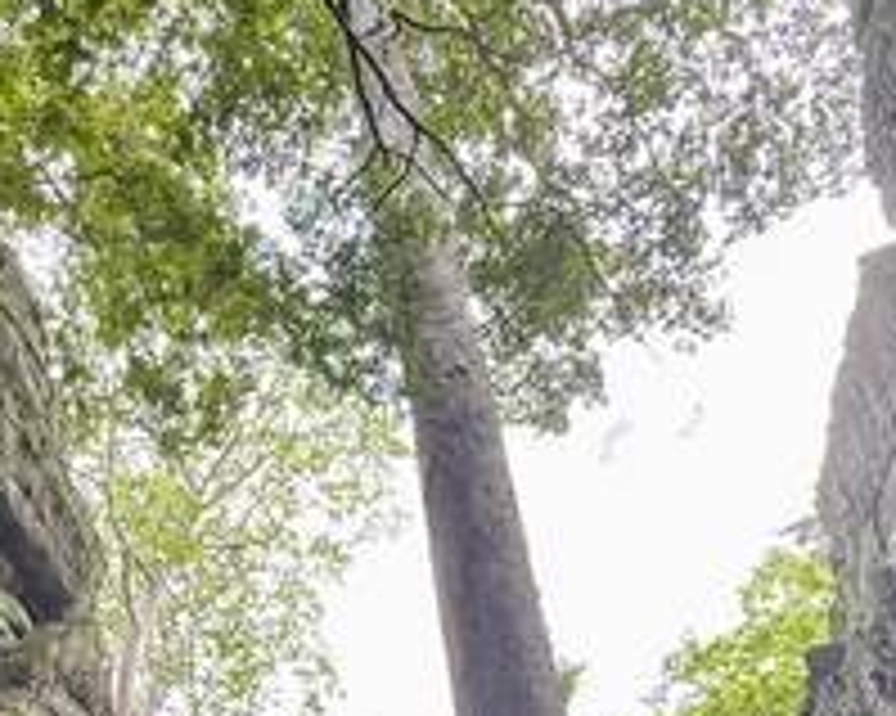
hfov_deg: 41.3
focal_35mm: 44
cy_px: 743
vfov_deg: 31.2
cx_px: 275
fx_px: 1166
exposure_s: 1/99
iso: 80
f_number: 2.2
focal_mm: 2.22
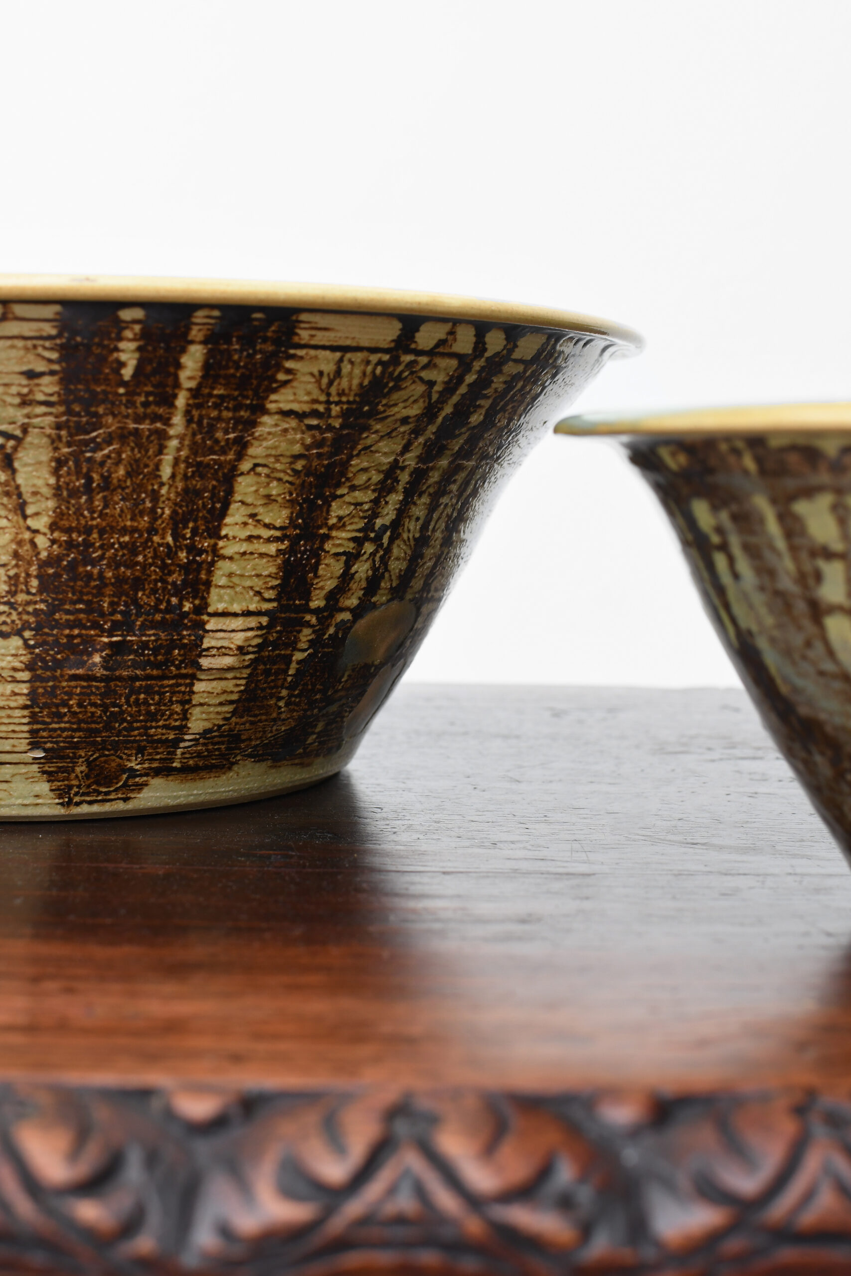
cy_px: 638
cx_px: 426
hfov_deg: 26.0
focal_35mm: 52
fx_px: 1843
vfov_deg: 38.2
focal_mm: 35
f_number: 7.1
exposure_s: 1/125
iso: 400
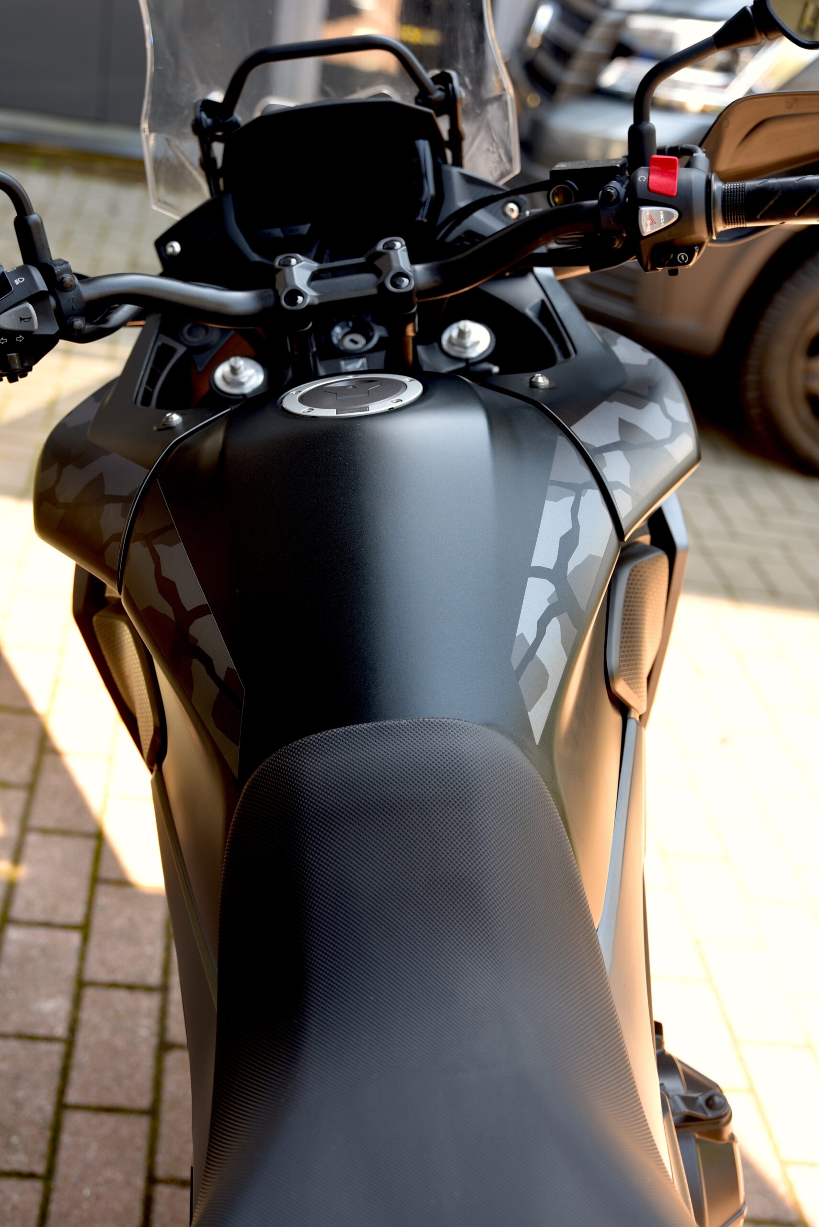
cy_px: 614
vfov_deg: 38.2
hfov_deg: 26.0
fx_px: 1773
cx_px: 410
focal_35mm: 52
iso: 100
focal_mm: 52
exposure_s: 1/60
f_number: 4.5
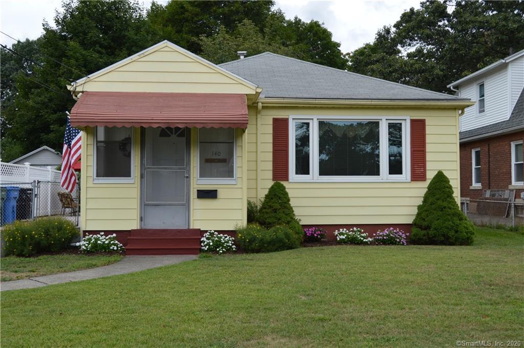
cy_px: 174
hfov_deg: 53.2
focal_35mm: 36
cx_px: 262
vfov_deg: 36.8
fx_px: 523
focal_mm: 24
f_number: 8
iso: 125
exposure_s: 1/125
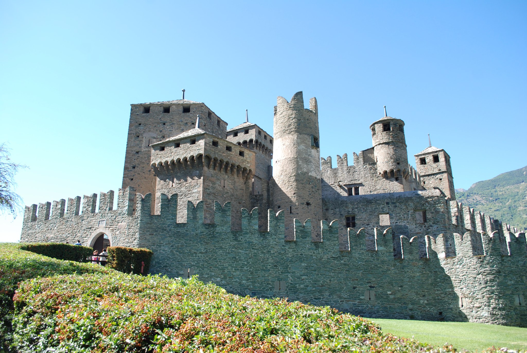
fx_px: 396
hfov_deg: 67.3
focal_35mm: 27
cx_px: 264
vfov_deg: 48.1
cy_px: 176
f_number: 5.6
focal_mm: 18
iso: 100
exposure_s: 1/125
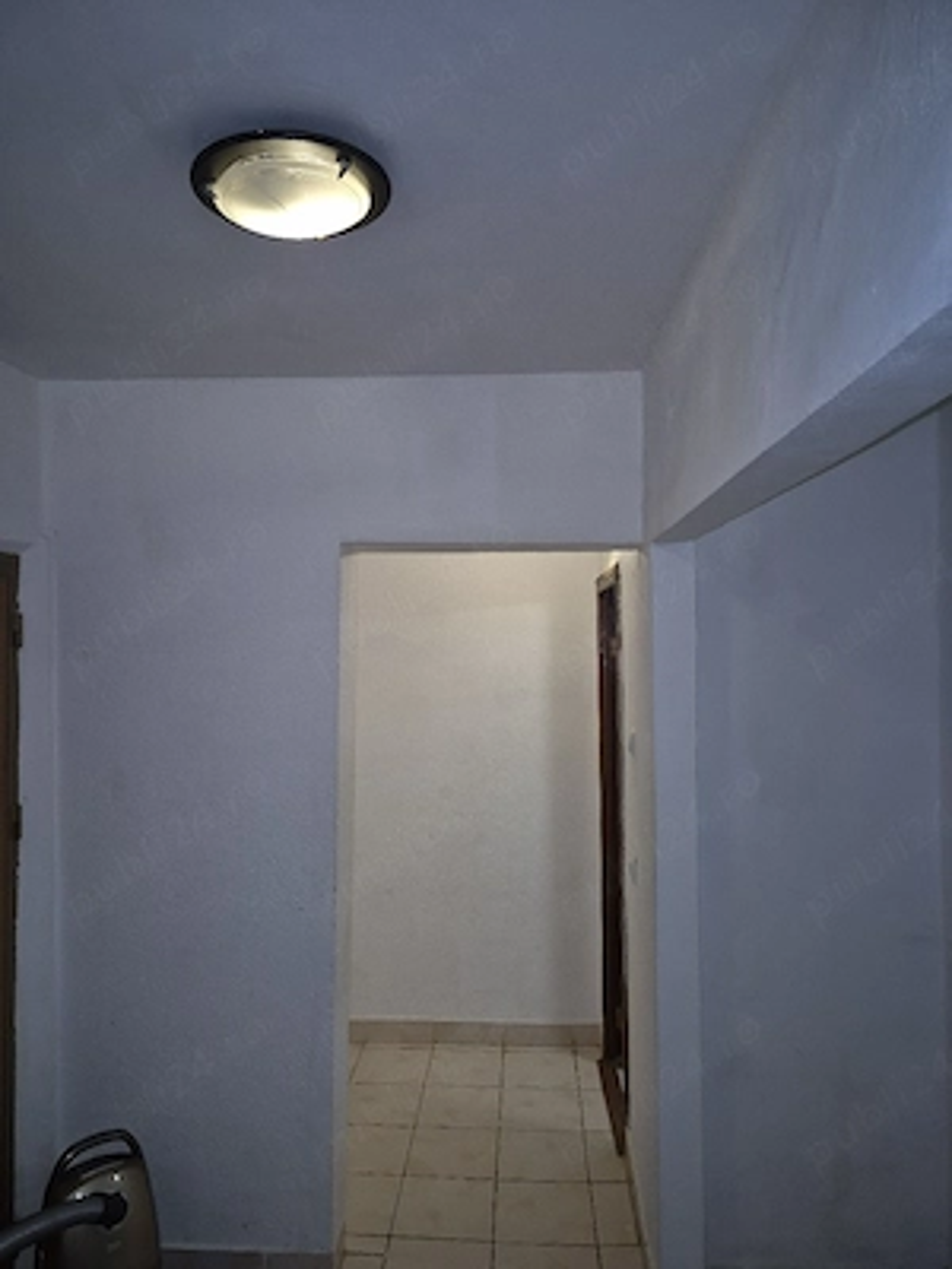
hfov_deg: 58.9
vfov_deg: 73.9
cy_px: 634
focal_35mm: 23
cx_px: 476
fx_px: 843
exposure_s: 1/50
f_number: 1.8
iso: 125
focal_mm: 5.4
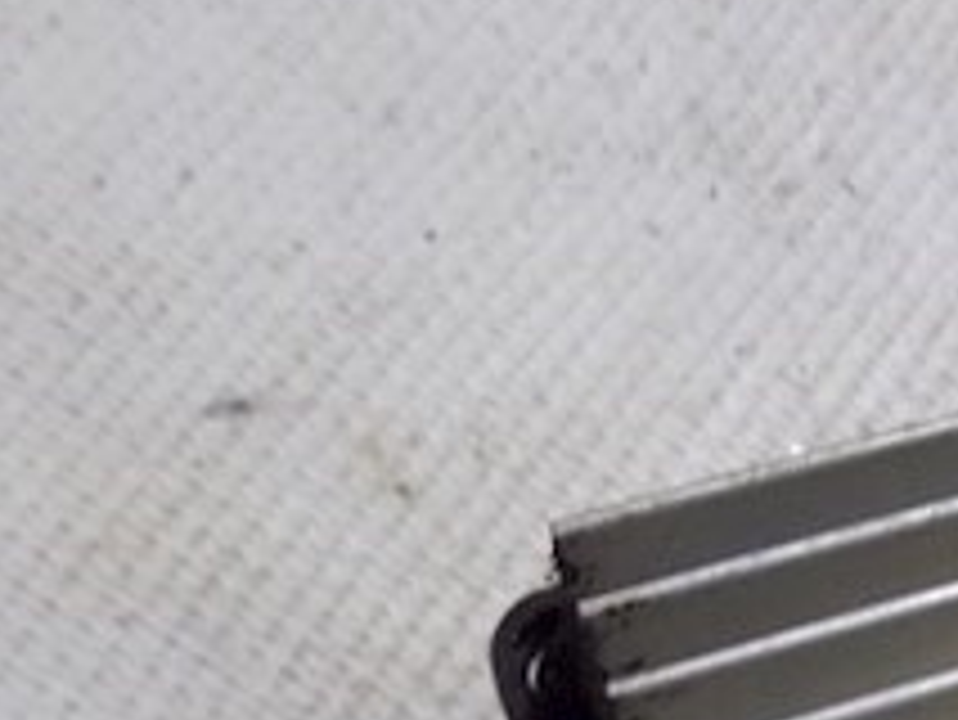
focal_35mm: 69
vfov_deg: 20.2
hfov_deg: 26.1
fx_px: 1911
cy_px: 832
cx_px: 1034
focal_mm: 4
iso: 400
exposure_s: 1/13
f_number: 3.1
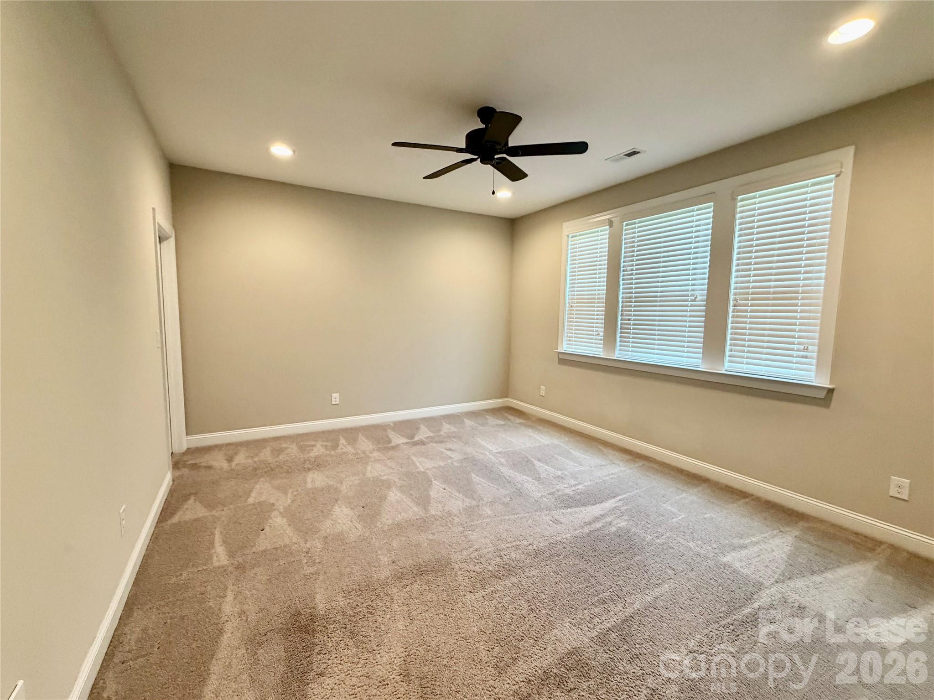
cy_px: 350
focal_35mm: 14
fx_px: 378
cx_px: 467
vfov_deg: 85.7
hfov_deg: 102.1
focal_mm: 2.22
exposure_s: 1/60
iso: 250
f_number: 2.2
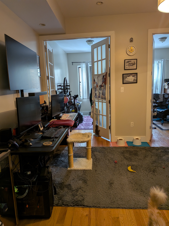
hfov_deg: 56.8
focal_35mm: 24
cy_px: 113
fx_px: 156
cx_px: 84
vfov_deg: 71.6
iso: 68
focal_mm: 4.53
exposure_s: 1/24
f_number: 1.7
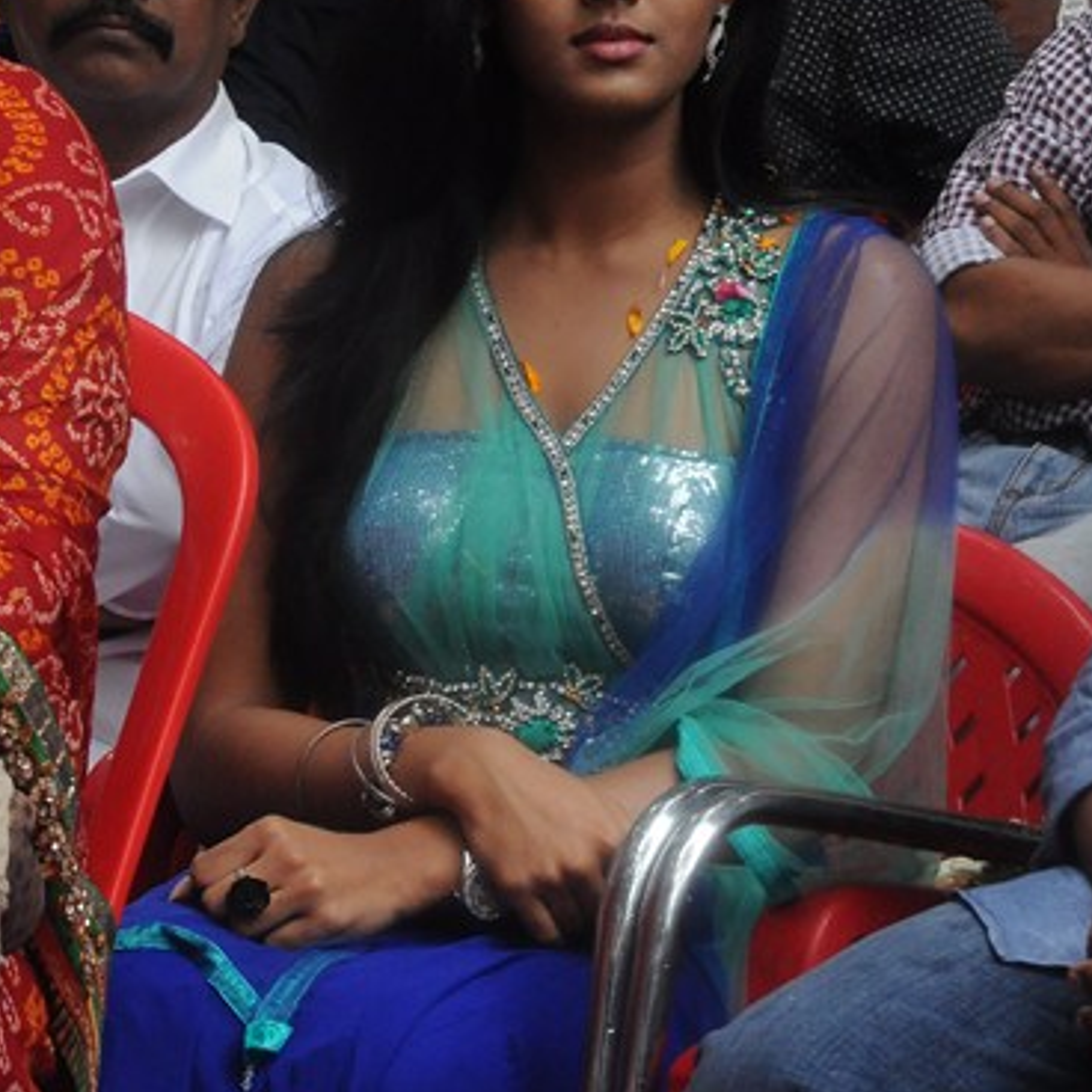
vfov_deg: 6.3
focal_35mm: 279
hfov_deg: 6.3
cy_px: 430
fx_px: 9954
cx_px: 599
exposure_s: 1/125
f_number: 11
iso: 1250
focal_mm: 105
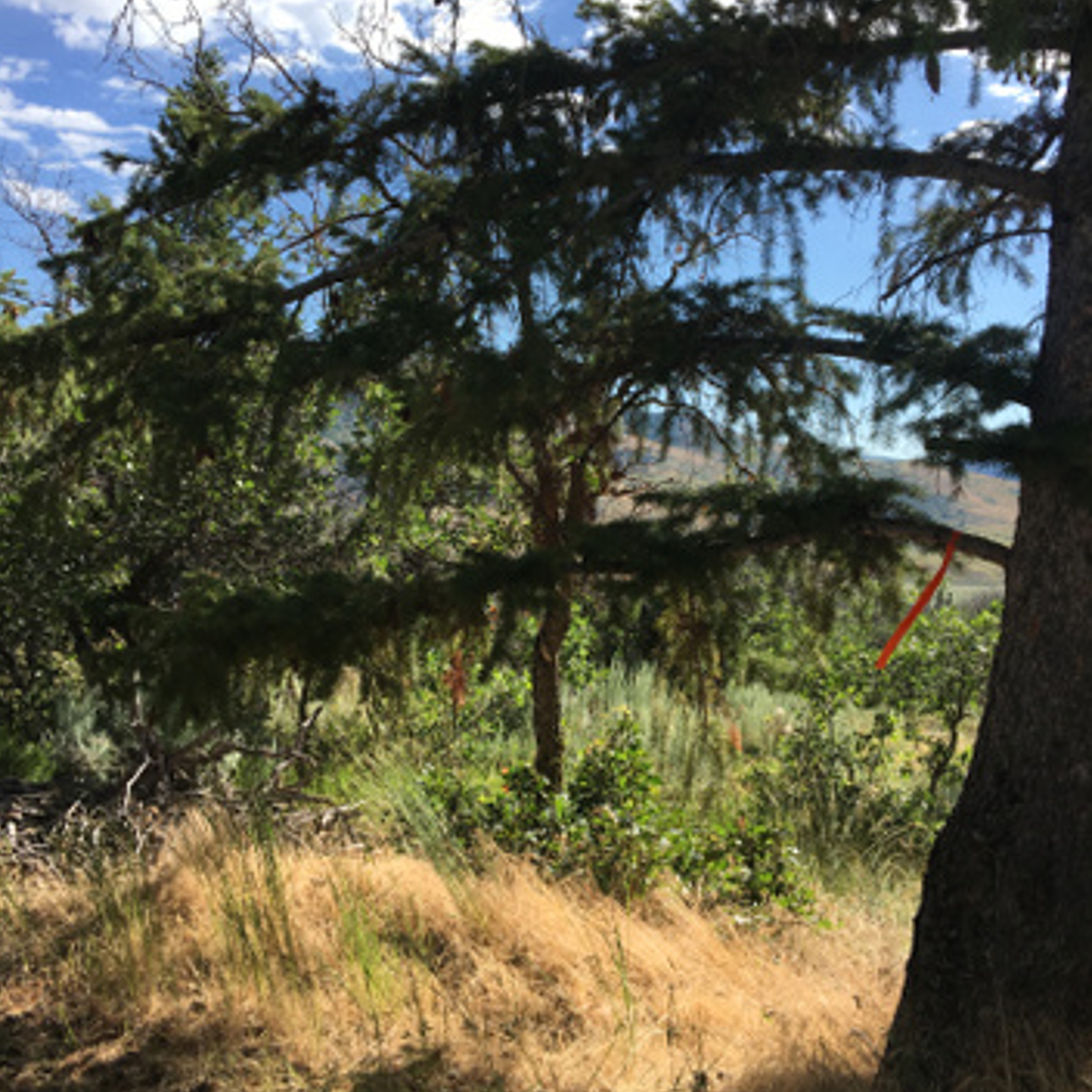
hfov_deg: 47.2
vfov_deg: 47.2
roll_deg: +1.7
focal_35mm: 35
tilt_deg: +1.1
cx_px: 537
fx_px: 1249
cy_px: 506
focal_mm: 4.15
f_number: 2.2
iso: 25
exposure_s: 1/1183
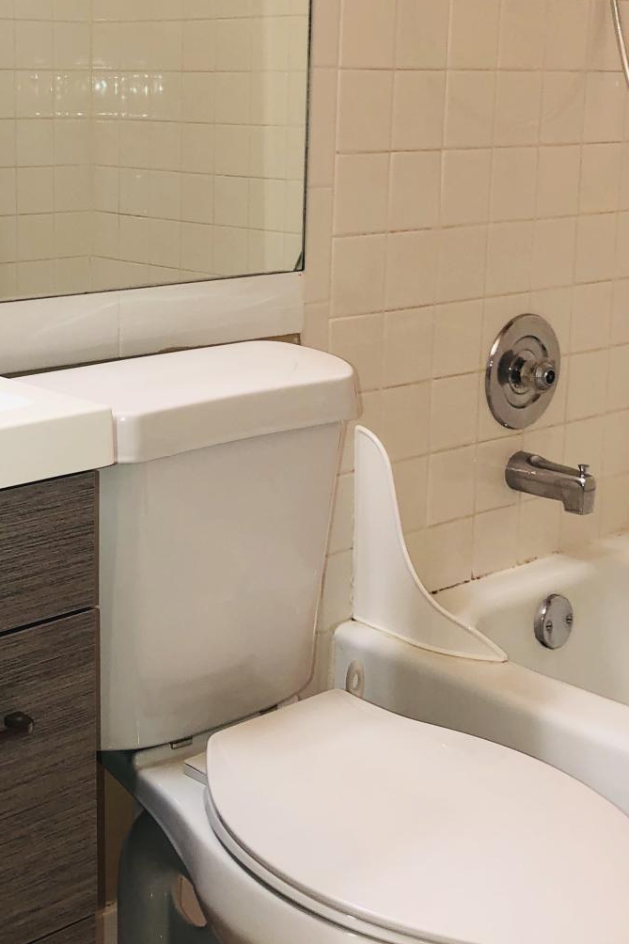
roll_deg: -1.2
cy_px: 321
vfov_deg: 34.2
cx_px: 176
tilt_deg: -8.2
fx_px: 1520
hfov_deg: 23.2
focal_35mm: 58
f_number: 1.8
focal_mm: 3.99
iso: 25
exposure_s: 1/19
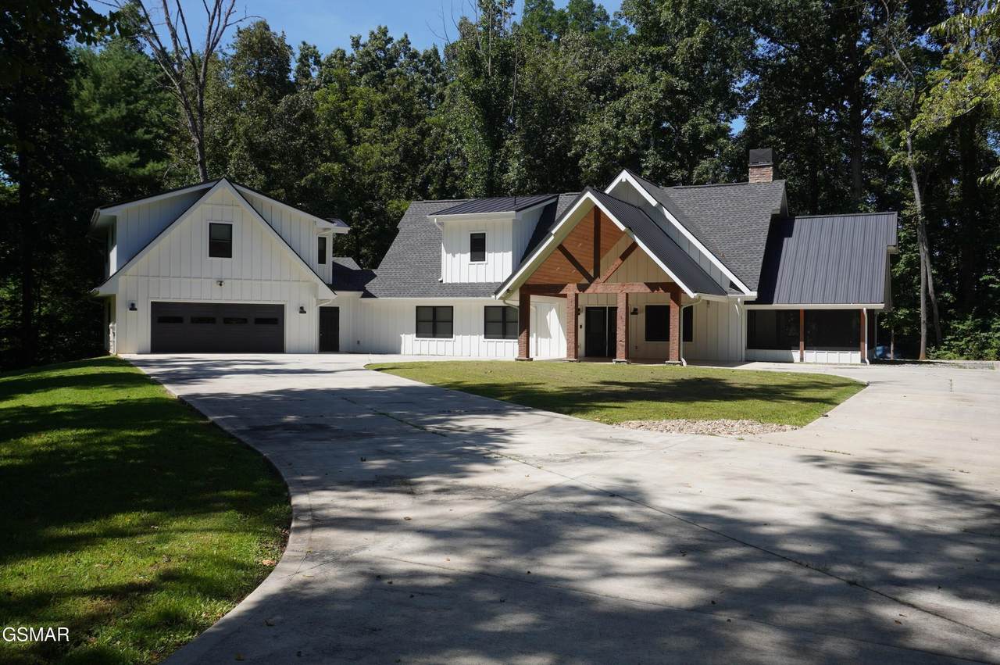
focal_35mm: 32
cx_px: 500
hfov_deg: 59.5
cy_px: 332
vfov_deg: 41.6
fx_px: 874
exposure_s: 1/250
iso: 100
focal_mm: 21
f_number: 8
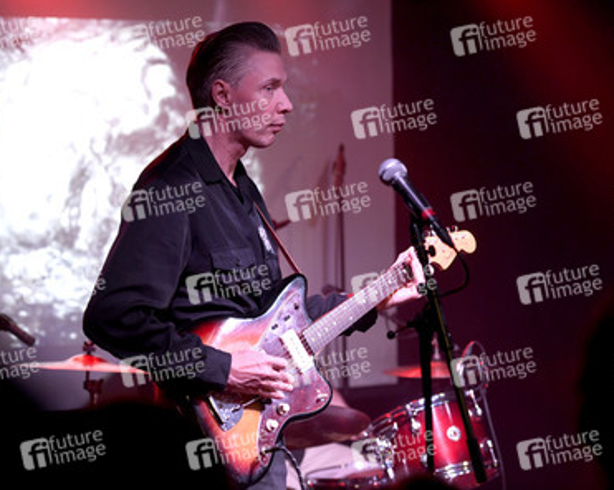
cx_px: 350
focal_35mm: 105
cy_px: 243
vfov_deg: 14.6
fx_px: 1906
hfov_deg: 18.3
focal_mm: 92
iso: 2000
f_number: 3.5
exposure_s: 1/160
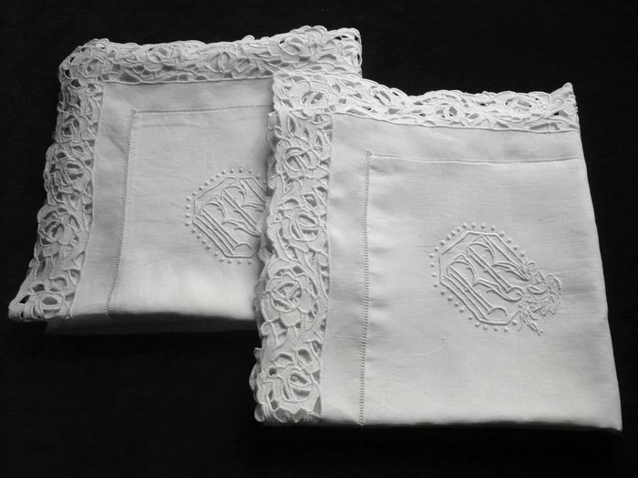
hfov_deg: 52.6
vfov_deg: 40.7
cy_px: 239
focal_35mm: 35
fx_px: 645
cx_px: 319
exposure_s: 1/200
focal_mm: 5.8
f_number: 2.8
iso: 400
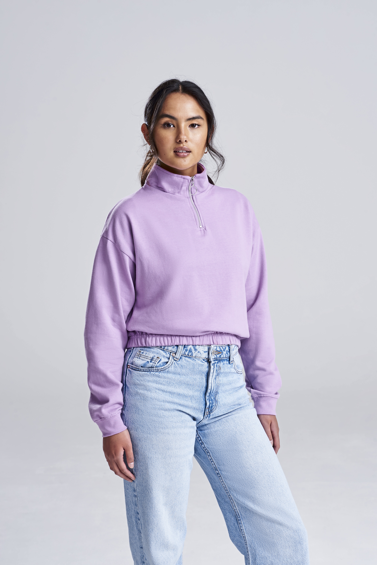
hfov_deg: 13.7
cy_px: 282
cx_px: 188
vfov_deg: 20.4
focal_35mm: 100
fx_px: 1569
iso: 400
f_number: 10
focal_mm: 100
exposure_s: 1/160
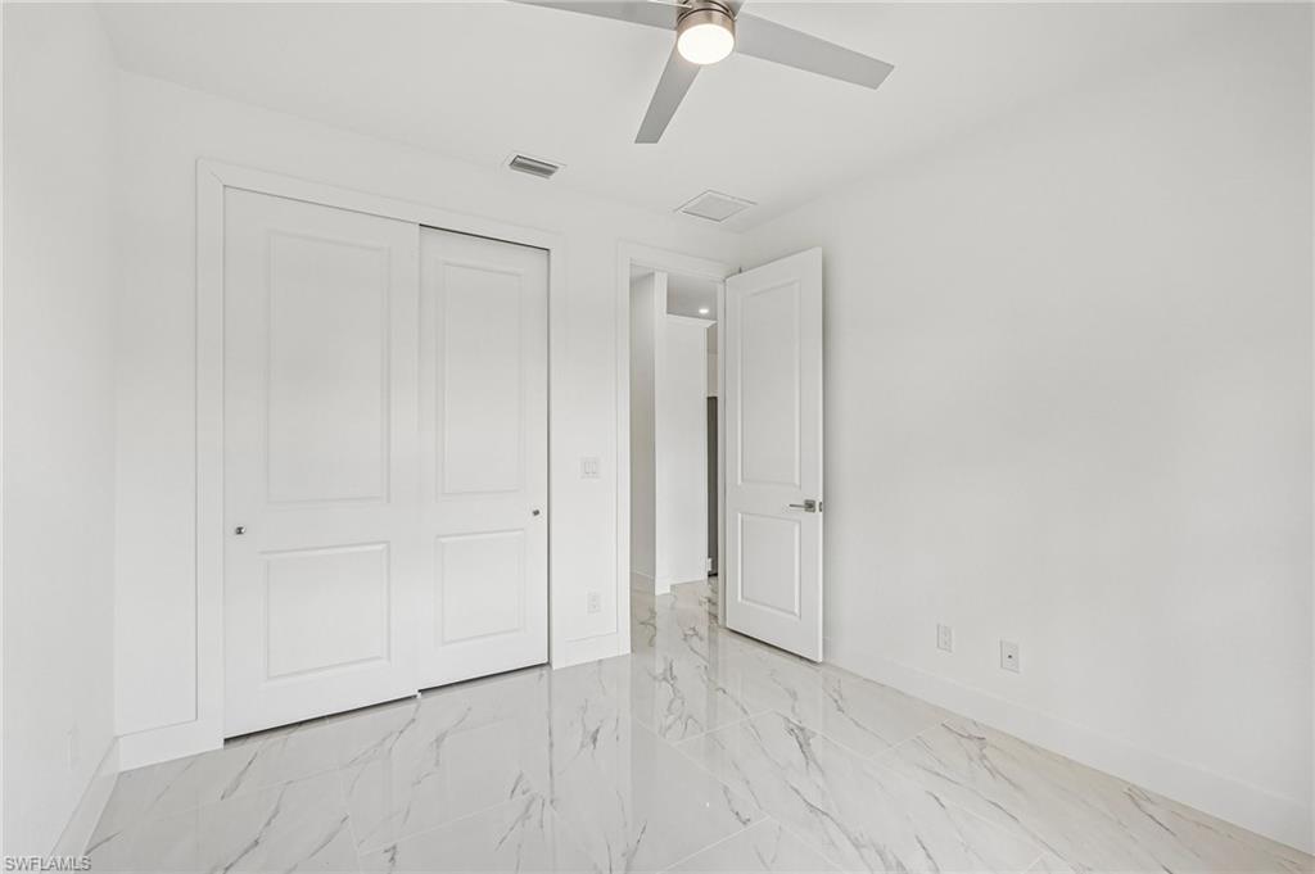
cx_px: 658
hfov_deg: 96.8
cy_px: 437
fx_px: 584
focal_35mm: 16
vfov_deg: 73.7
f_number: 8
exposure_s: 1/80
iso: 400
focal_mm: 16
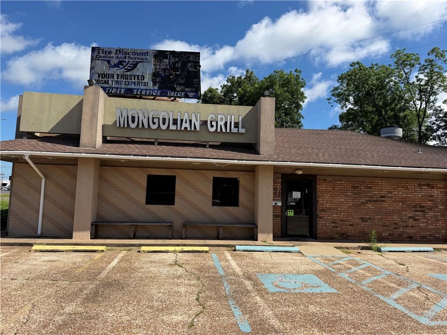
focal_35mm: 24
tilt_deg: +5.1
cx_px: 224
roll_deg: -2.0
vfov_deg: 56.8
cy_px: 168
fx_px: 310
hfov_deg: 71.6
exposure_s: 1/4975
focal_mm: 6.76
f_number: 1.78
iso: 80
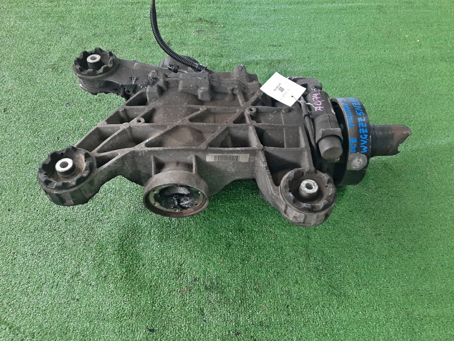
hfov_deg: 67.3
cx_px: 227
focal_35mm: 26
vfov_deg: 53.1
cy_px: 170
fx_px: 341
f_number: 1.7
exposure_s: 1/50
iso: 154
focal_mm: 3.93
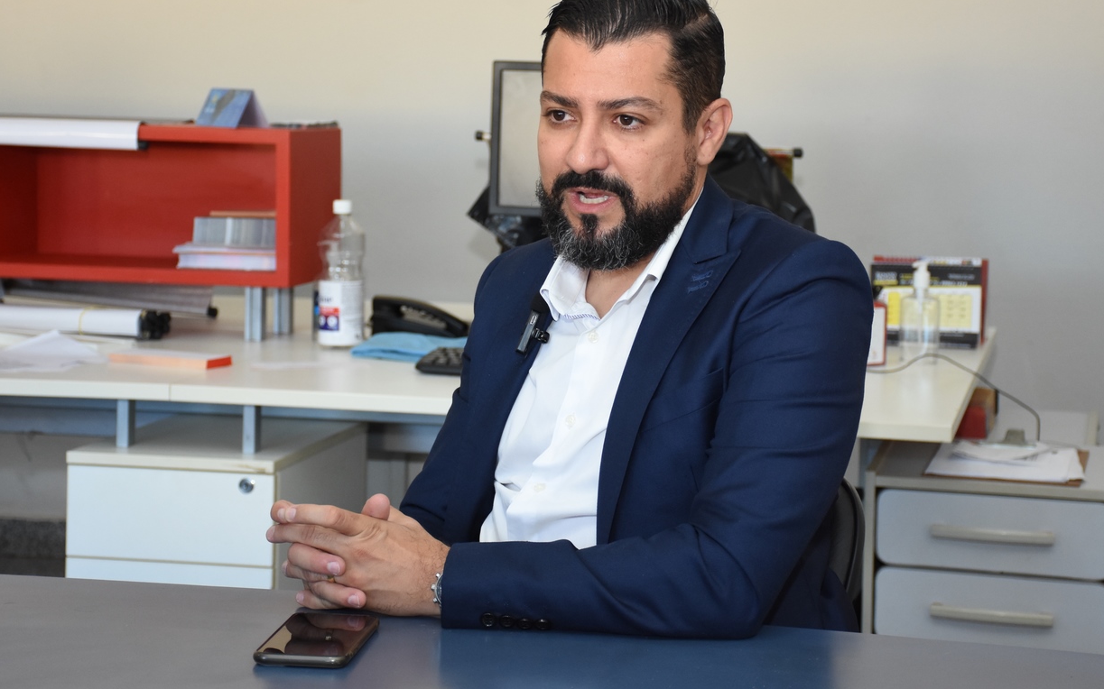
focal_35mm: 81
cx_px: 564
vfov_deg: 16.1
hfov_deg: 25.5
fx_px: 2437
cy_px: 289
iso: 1250
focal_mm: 48
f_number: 4.5
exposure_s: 1/160
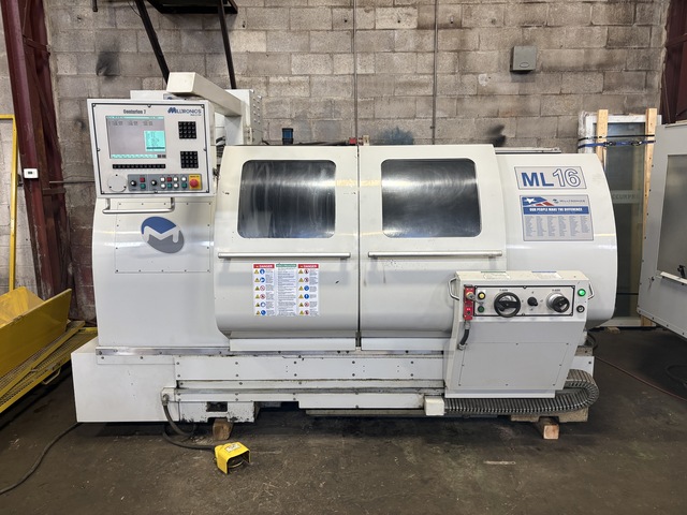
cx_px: 344
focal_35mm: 26
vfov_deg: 53.1
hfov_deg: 67.3
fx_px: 516
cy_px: 258
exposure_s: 1/60
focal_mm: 5.96
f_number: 1.6
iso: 160
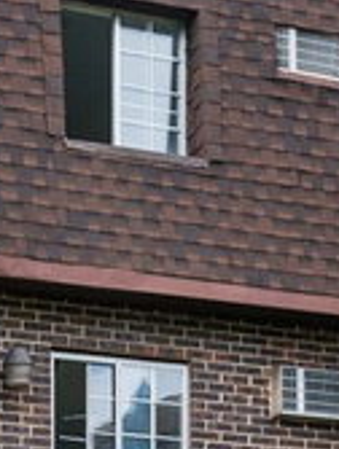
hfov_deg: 11.3
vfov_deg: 14.2
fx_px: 1704
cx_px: 67
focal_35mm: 131
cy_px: 643
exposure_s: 1/160
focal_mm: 19
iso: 200
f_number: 8
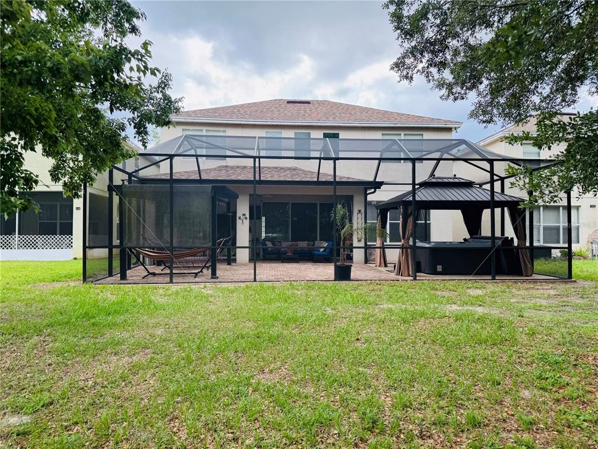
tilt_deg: +2.1
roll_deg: -0.7
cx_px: 299
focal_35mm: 24
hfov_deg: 71.6
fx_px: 415
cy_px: 224
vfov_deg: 56.8
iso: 80
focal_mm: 6.76
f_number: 1.78
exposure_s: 1/588
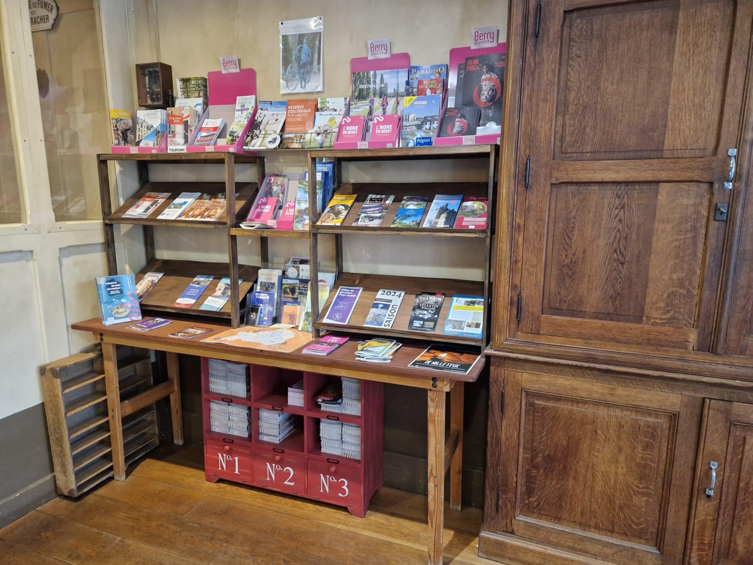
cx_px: 376
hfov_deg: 73.9
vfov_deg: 58.9
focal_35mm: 23
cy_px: 282
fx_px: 500
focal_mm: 5.4
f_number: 1.8
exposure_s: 1/100
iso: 640
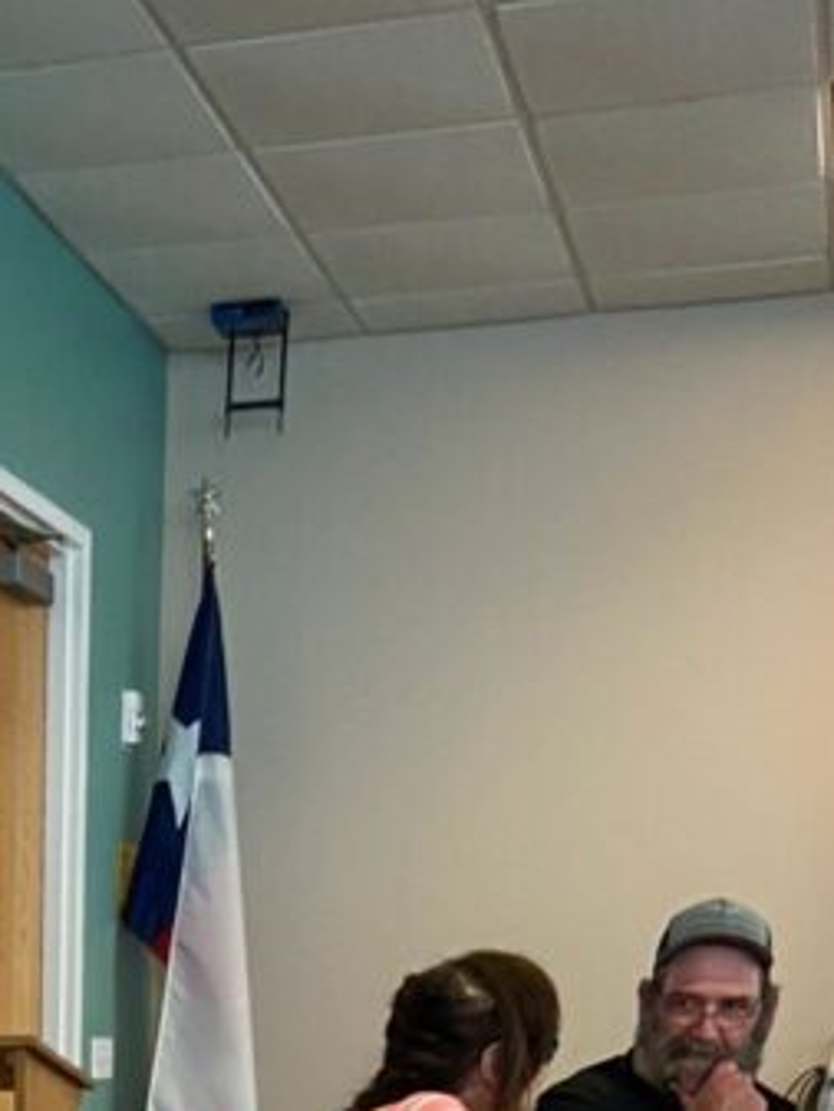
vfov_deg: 20.8
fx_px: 2536
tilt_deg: -14.6
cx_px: -105
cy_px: 1685
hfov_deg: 17.9
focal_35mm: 79
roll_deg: +0.1
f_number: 1.8
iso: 125
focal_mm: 4.25
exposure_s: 1/60
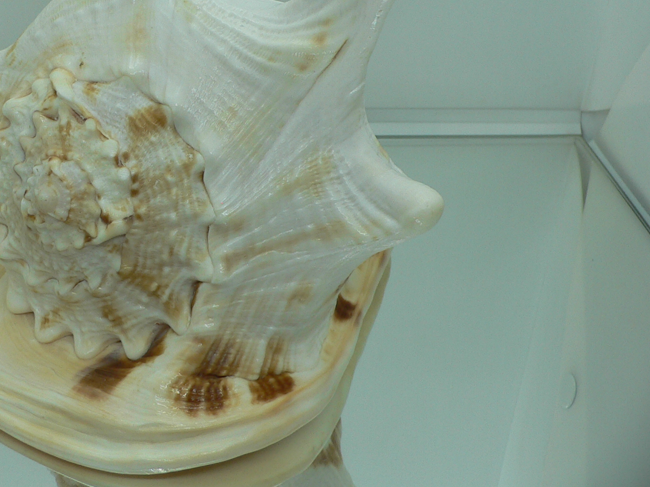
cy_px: 132
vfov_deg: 27.7
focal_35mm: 52
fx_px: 977
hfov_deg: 36.0
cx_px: 168
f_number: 2.8
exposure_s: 1/80
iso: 80
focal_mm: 4.6
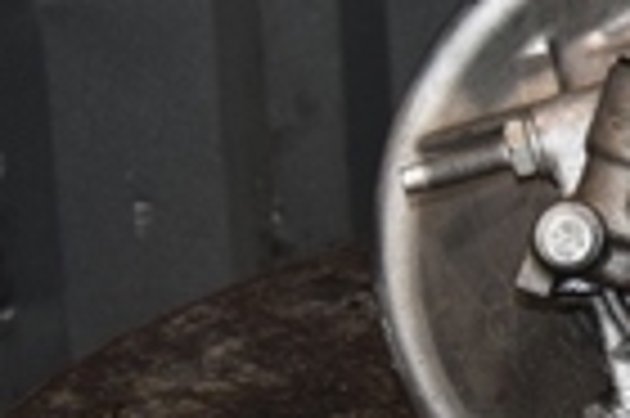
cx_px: 1143
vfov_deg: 6.2
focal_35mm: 220
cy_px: 4
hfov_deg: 9.0
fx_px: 3845
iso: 800
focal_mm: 32
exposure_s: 1/60
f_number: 5
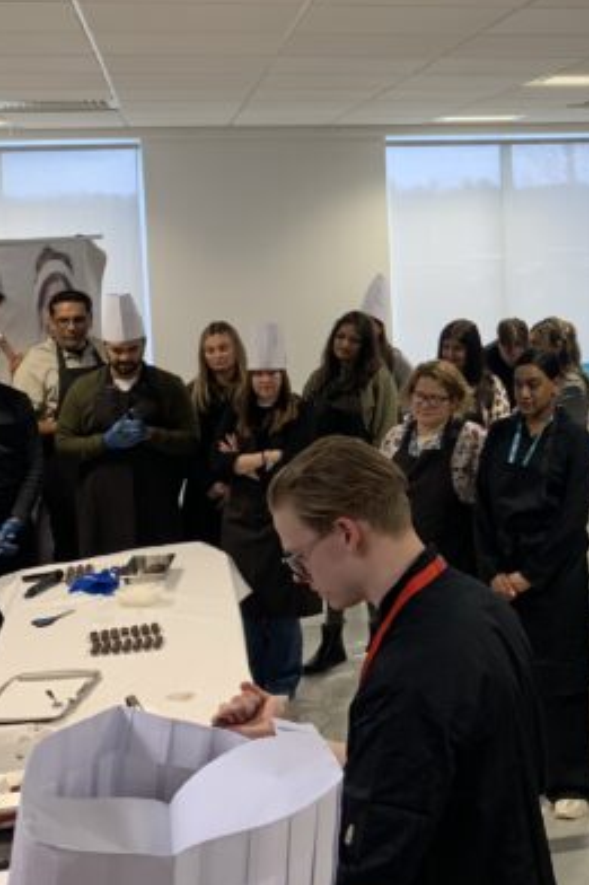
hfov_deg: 24.5
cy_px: 262
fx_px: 1302
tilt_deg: -2.8
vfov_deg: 36.9
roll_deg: +3.1
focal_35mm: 53
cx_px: 566
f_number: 1.8
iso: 50
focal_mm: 4.25
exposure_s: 1/50
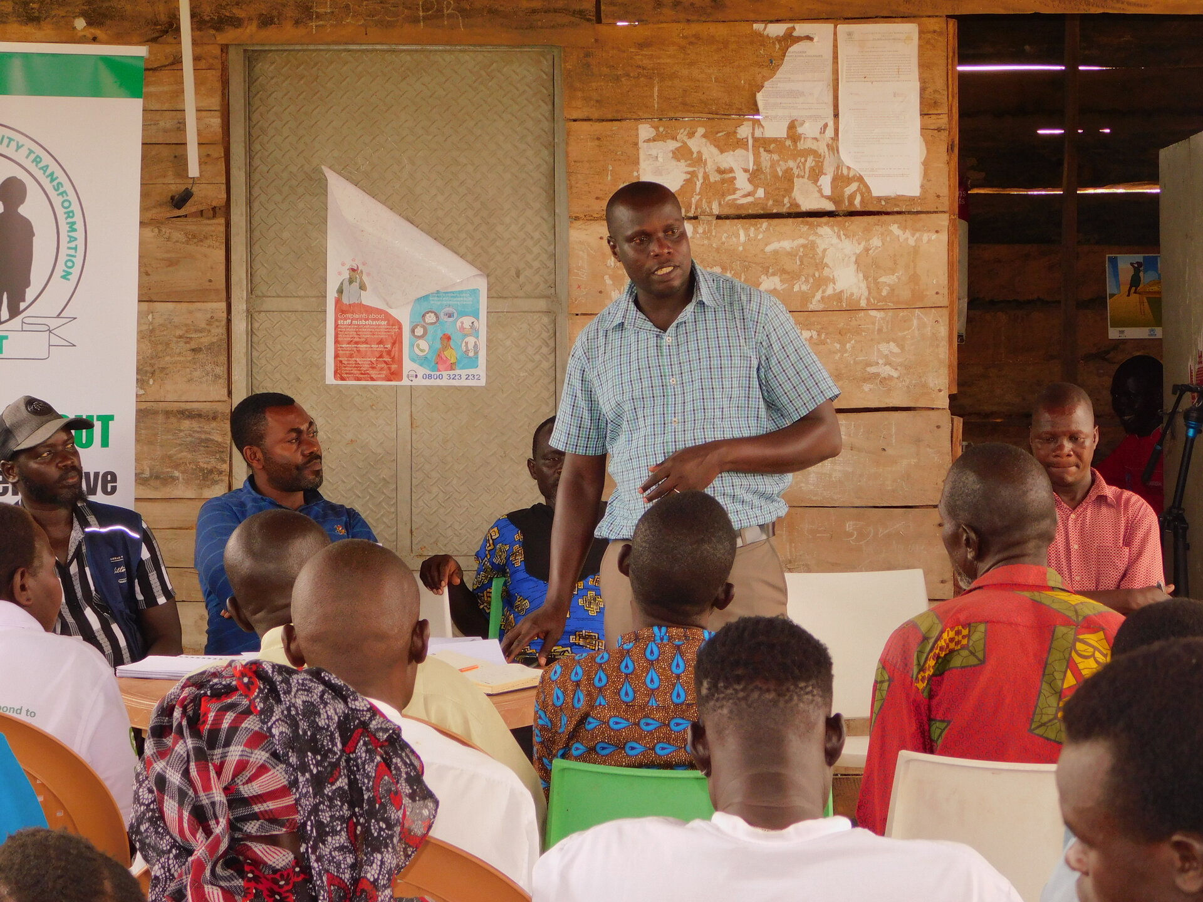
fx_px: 2780
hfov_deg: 24.4
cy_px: 451
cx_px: 602
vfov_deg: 18.4
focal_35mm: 80
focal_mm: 14.2
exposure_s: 1/60
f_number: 4.4
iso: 200
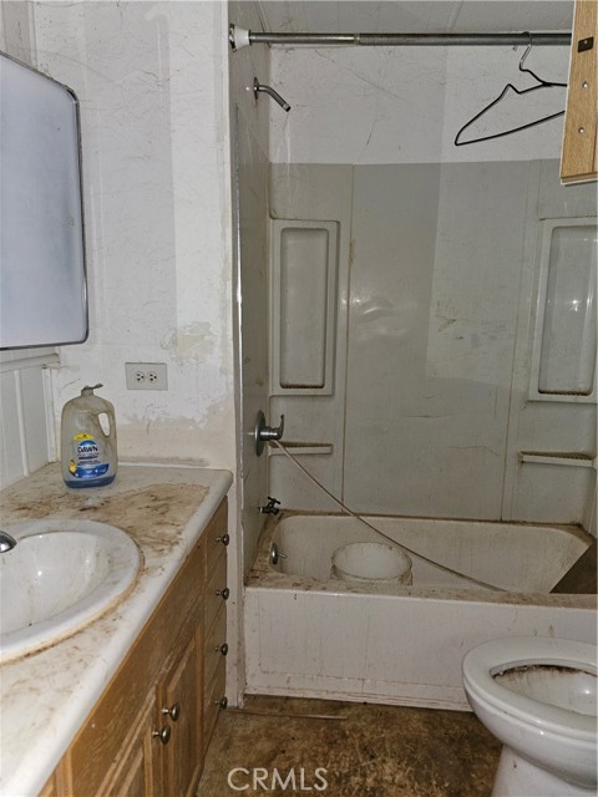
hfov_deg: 58.9
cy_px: 398
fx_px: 530
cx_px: 299
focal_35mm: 23
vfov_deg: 73.9
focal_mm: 6.3
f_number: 1.7
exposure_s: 1/24
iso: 125
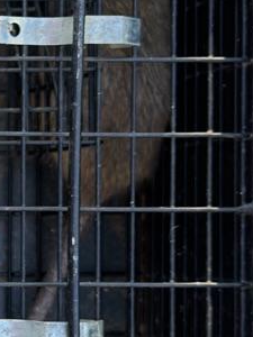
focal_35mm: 164
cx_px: -262
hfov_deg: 8.6
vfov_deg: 12.0
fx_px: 1598
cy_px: 231
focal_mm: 6.76
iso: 80
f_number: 1.78
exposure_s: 1/122
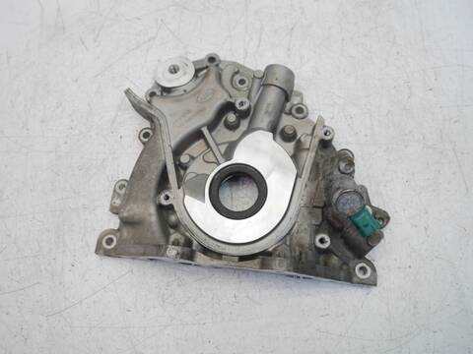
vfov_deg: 49.7
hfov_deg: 63.4
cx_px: 236
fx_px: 383
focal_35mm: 28
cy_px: 177
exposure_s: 1/60
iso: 250
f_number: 3.5
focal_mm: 14
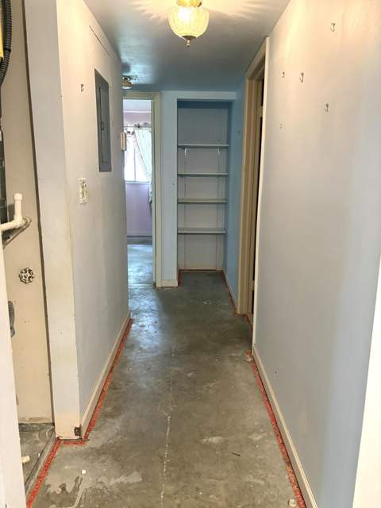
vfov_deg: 67.3
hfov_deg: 53.1
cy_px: 254
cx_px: 190
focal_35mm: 26
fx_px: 382
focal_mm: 5.96
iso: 400
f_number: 1.6
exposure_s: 1/40
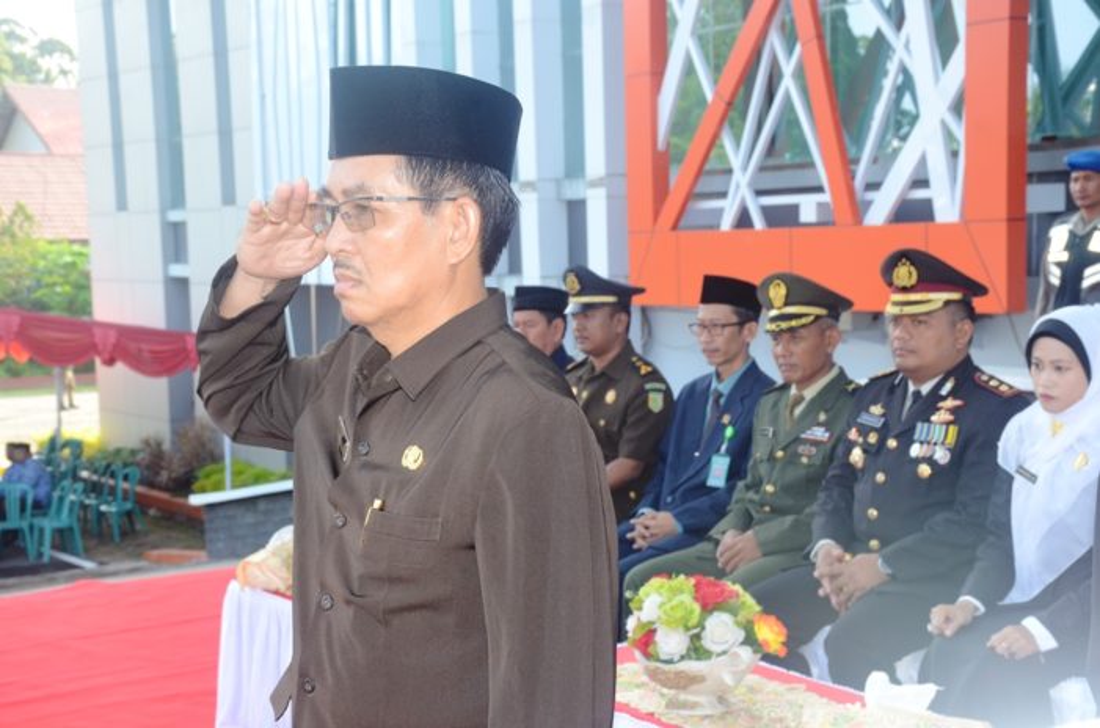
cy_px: 364
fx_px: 1921
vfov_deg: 21.5
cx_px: 550
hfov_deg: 32.0
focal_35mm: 63
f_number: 8
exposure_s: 1/250
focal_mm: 42
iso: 1000
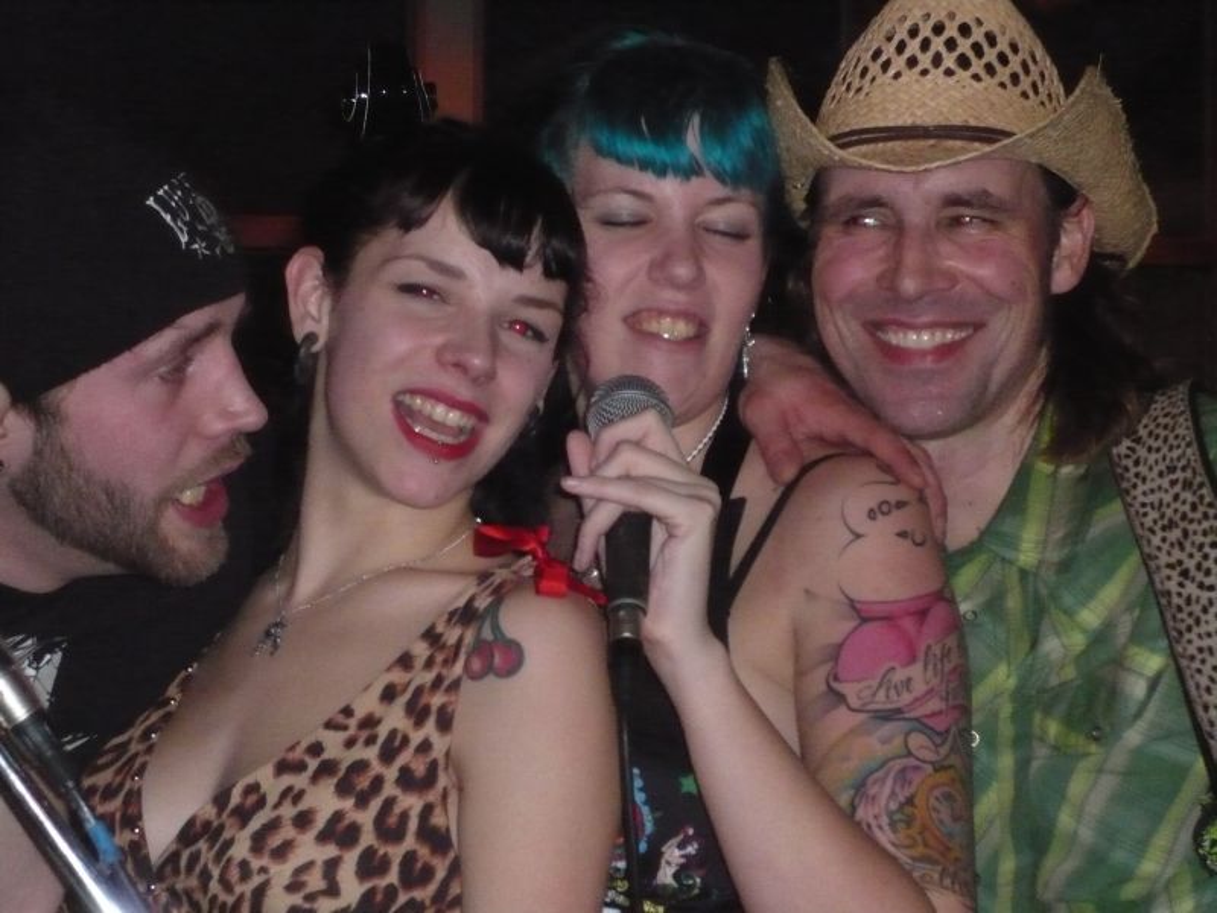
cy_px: 456
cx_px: 608
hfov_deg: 19.6
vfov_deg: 14.8
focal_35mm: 100
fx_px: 3516
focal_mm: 16.4
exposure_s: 1/30
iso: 640
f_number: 5.6
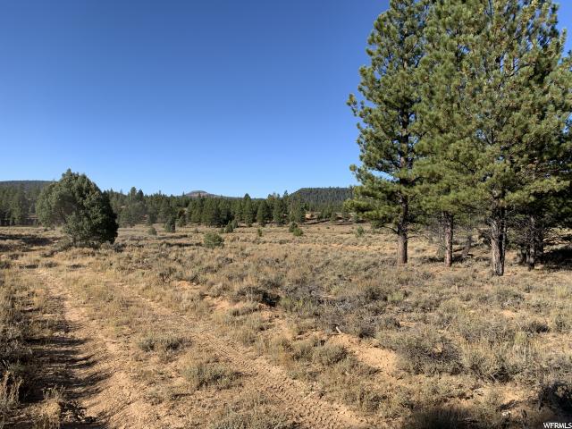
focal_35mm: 26
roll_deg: -1.2
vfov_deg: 53.1
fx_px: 430
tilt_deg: +0.9
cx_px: 286
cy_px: 214
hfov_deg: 67.3
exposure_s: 1/1536
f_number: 1.8
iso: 25
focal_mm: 4.25
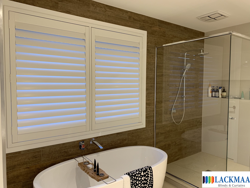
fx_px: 188
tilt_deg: -3.6
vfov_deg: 53.1
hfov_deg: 67.3
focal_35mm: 26
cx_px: 125
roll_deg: -0.1
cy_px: 94
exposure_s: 1/50
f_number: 1.8
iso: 160
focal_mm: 4.25
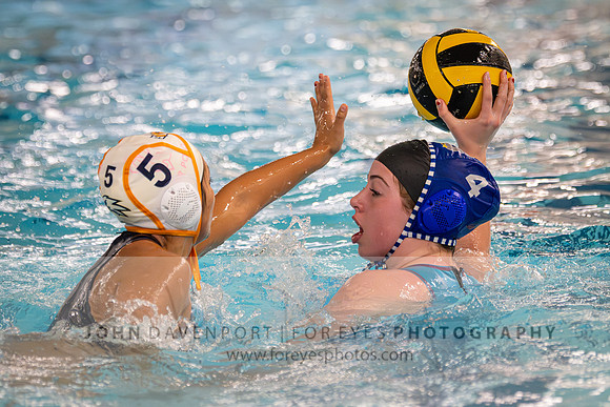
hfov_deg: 7.6
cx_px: 305
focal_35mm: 270
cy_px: 74
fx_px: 4579
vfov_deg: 5.1
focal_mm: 165
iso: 10000
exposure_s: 1/1000
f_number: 4
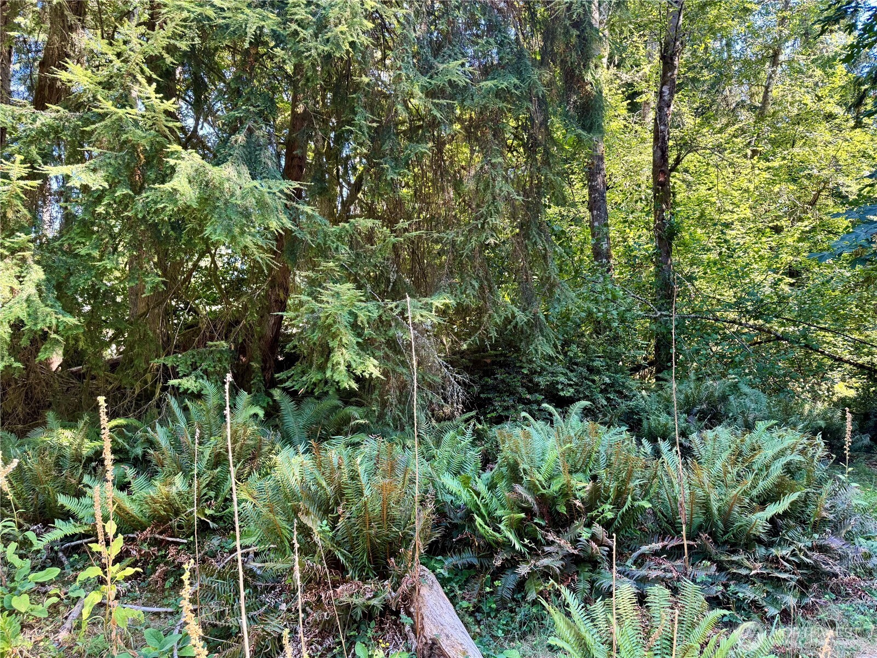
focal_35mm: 24
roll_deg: +0.1
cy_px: 329
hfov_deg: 71.6
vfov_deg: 56.8
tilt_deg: +1.4
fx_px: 608
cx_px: 438
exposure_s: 1/121
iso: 125
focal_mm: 6.76
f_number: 1.78
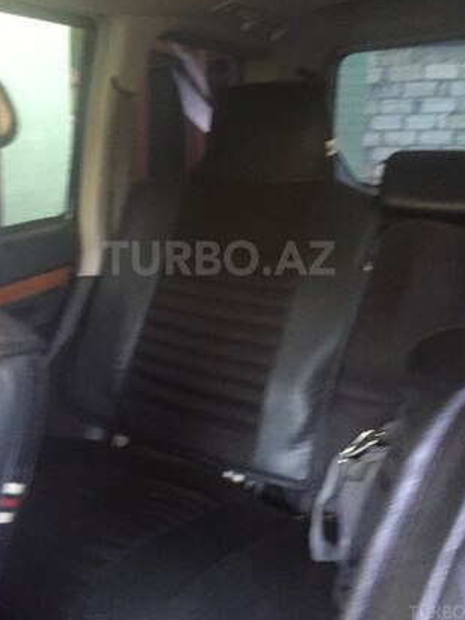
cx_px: 219
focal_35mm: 35
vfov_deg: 52.4
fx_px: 627
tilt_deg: -13.4
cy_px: 258
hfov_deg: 40.7
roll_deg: -0.9
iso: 320
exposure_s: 1/17
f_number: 2.2
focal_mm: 4.15
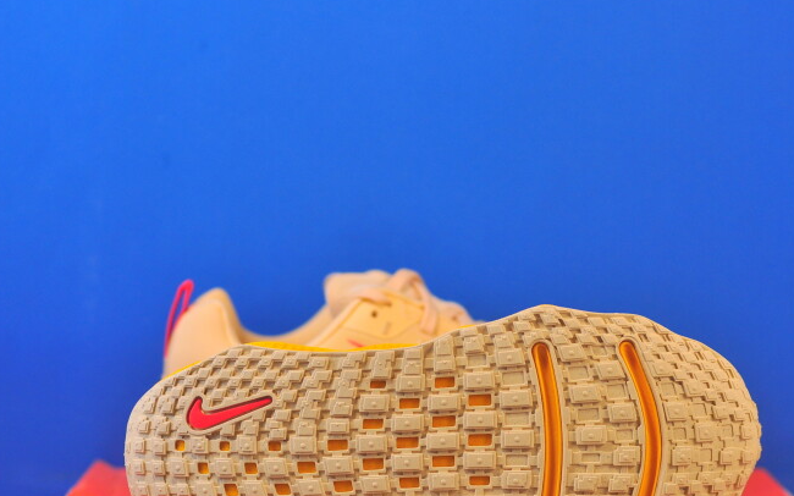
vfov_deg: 13.9
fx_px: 2034
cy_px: 296
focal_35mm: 94
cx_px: 436
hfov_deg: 22.1
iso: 250
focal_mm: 50
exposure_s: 1/320
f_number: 2.5
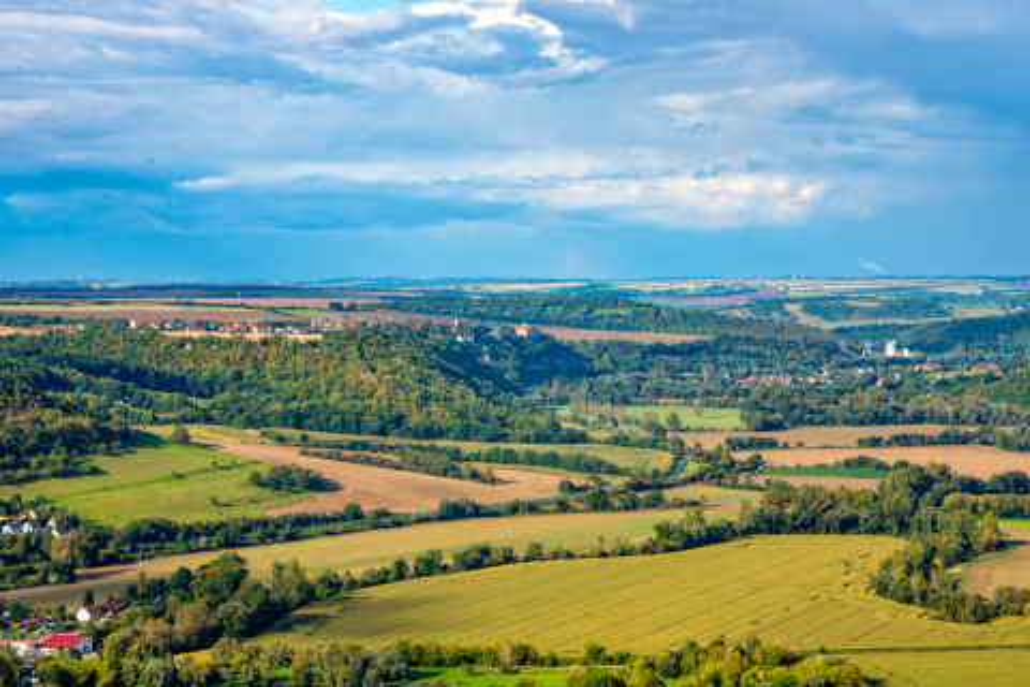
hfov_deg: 27.0
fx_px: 2146
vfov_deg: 18.2
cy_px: 344
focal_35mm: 75
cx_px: 515
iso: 400
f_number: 22
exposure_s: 1/80
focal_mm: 75
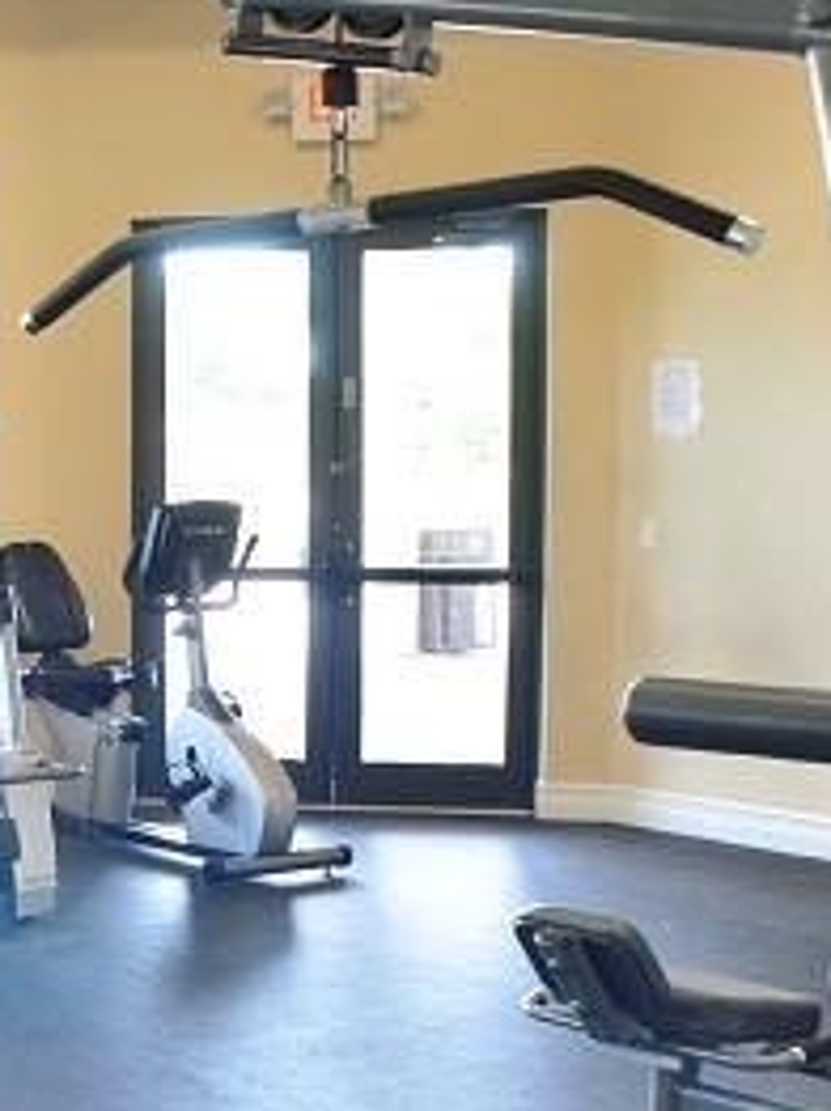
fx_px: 2821
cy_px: 621
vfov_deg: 22.3
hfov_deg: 15.7
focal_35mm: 88
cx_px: -314
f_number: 3.8
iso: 200
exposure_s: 1/8
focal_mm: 20
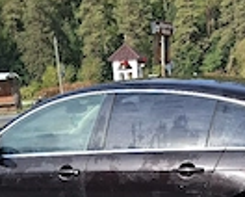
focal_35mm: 68
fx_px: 494
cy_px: 303
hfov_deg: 27.8
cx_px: 143
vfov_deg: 19.4
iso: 50
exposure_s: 1/833
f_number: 1.8
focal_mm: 5.54
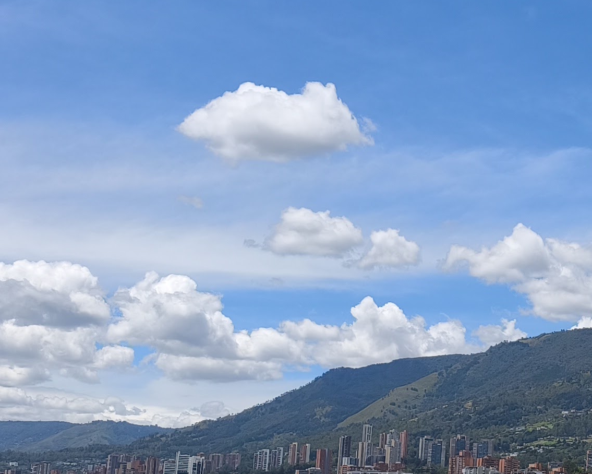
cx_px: 734
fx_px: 1419
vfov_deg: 18.9
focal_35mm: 81
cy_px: 252
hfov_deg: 21.6
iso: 50
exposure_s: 1/3329
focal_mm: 6.57
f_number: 1.6
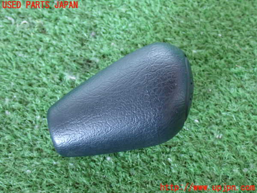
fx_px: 371
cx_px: 128
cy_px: 96
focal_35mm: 50
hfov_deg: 38.2
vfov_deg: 29.1
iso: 800
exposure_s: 1/20
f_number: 3.2
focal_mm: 9.01
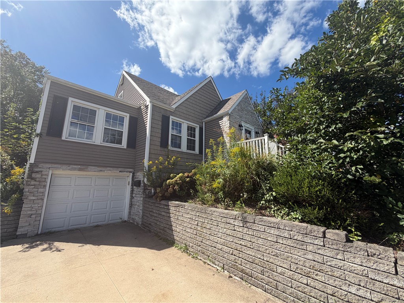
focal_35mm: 14
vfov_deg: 85.7
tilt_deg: +10.4
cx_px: 202
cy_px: 152
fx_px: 163
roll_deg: -0.5
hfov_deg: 102.1
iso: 25
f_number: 2.2
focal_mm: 2.22
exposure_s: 1/770
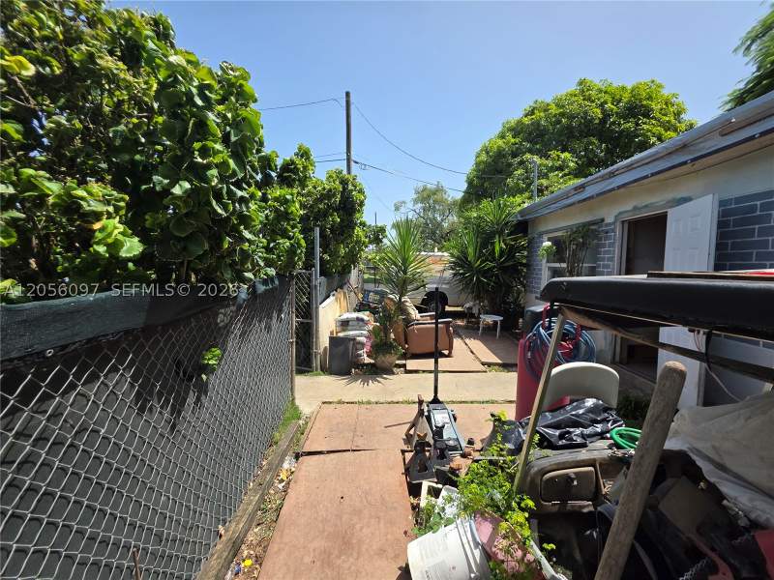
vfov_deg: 89.9
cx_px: 387
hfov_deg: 106.2
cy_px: 290
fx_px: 291
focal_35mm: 13
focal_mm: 2.2
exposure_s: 1/1218
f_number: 1.9
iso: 40
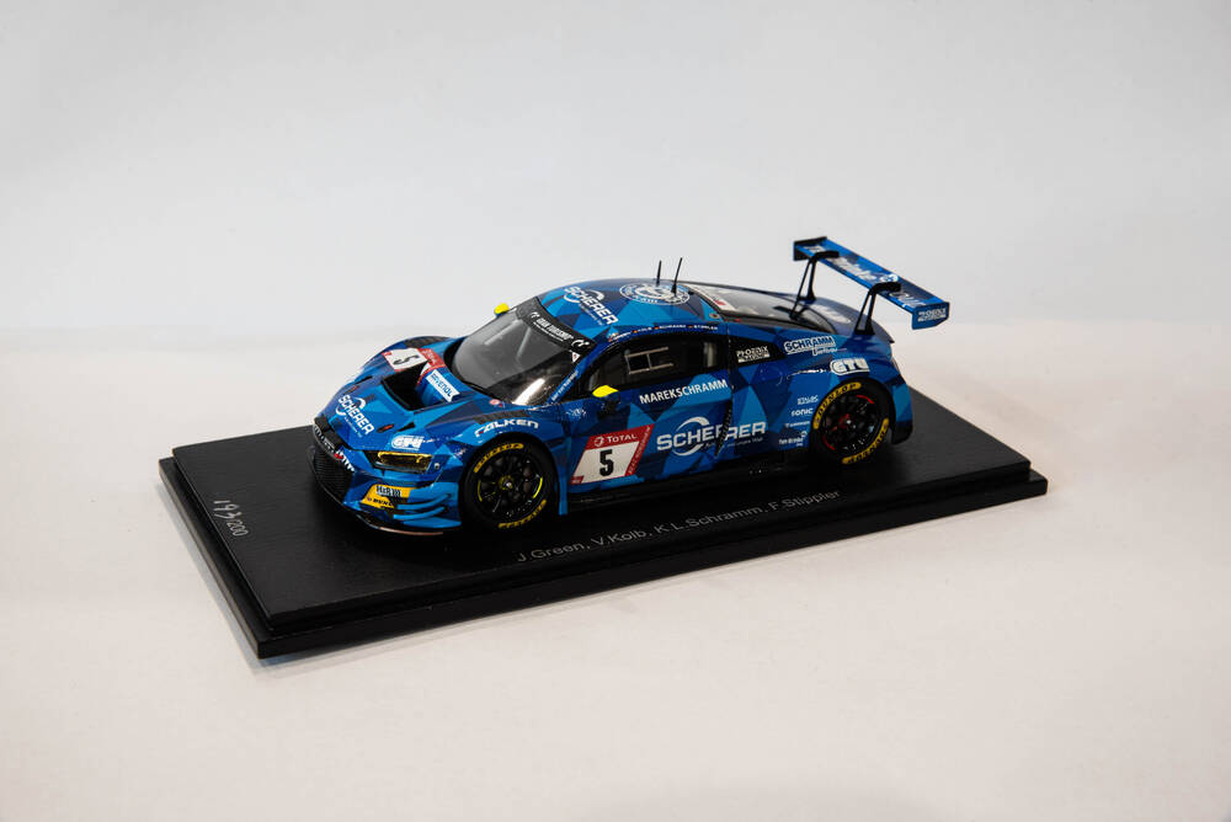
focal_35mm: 65
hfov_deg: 30.9
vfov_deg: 20.9
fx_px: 2224
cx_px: 616
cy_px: 411
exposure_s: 1/15
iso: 320
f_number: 18
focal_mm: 65
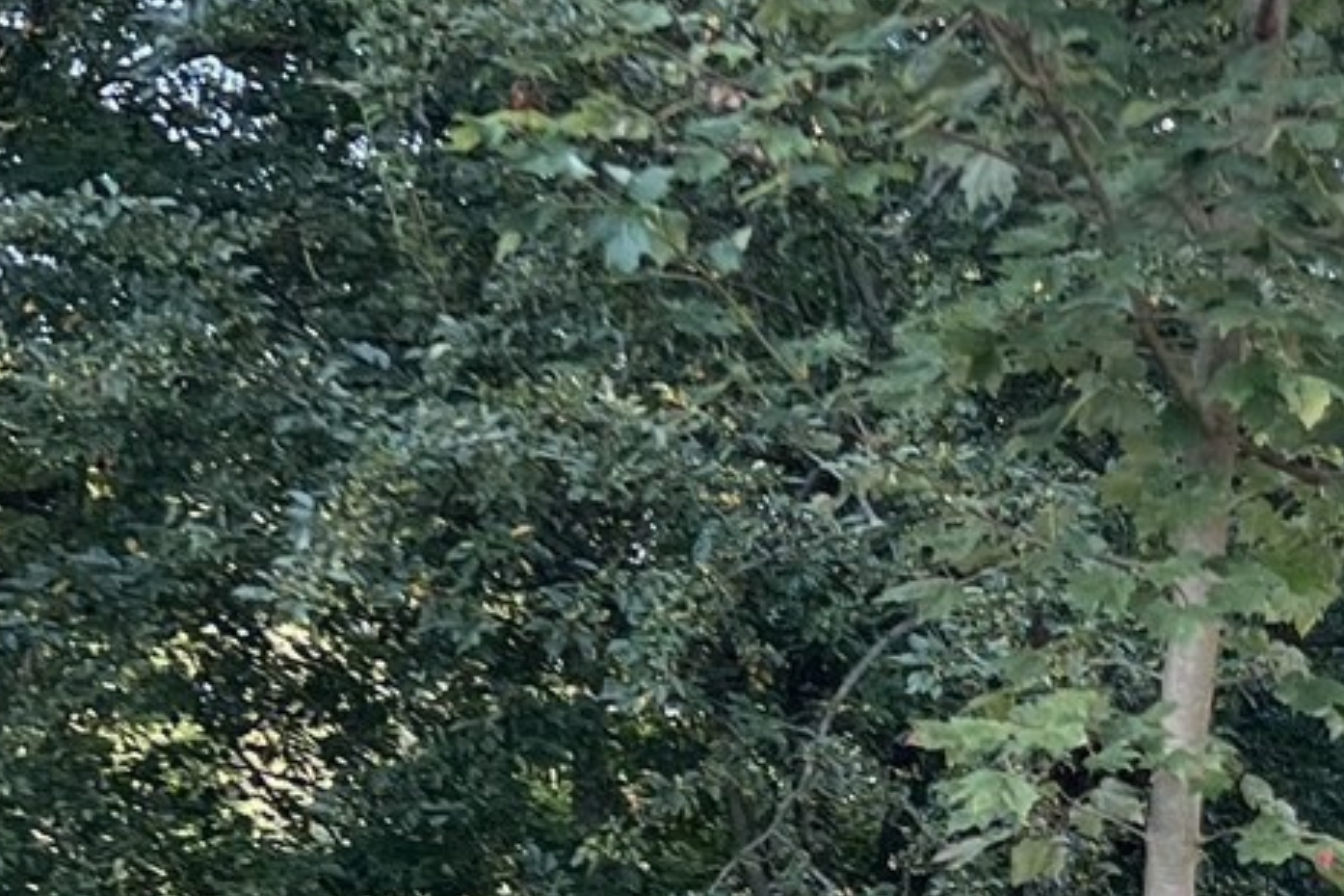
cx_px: 1483
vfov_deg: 10.8
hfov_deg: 16.7
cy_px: 1627
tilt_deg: -7.9
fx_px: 4442
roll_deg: -2.0
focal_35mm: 119
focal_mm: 5.7
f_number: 1.5
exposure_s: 1/309
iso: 50
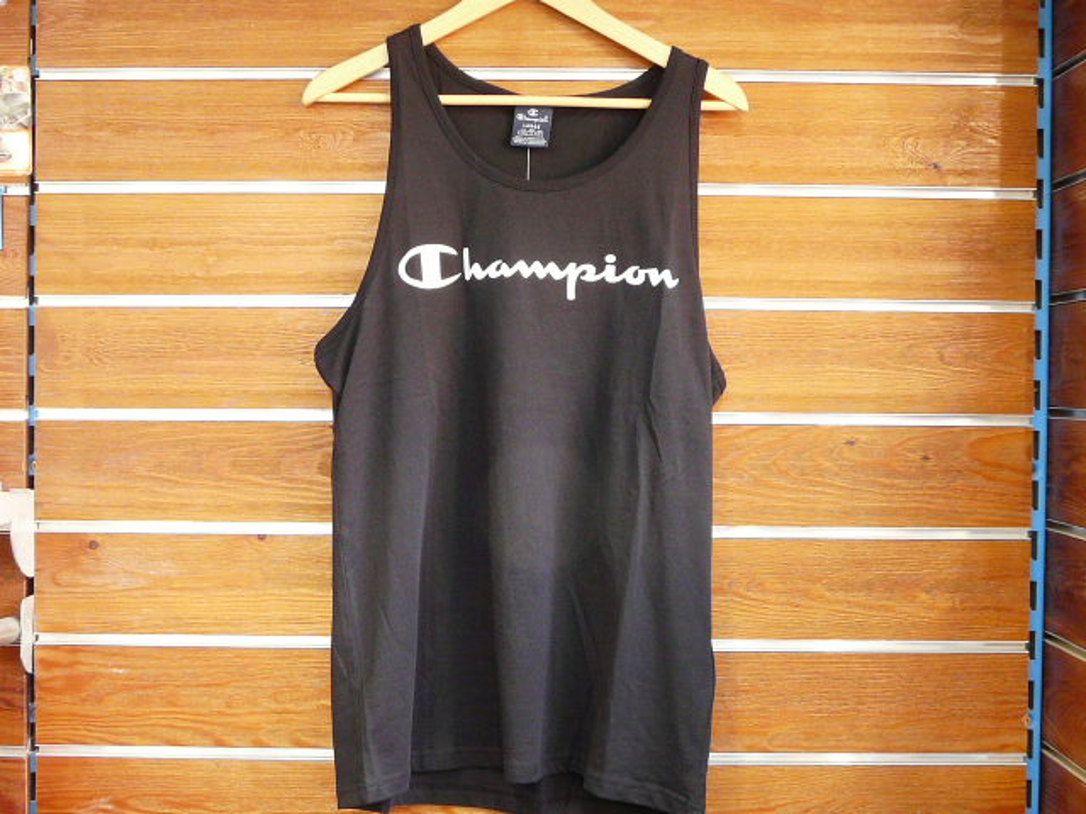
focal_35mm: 48
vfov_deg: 30.3
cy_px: 407
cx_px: 543
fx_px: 1506
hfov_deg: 39.7
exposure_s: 1/8
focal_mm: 4.9
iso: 200
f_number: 2.8
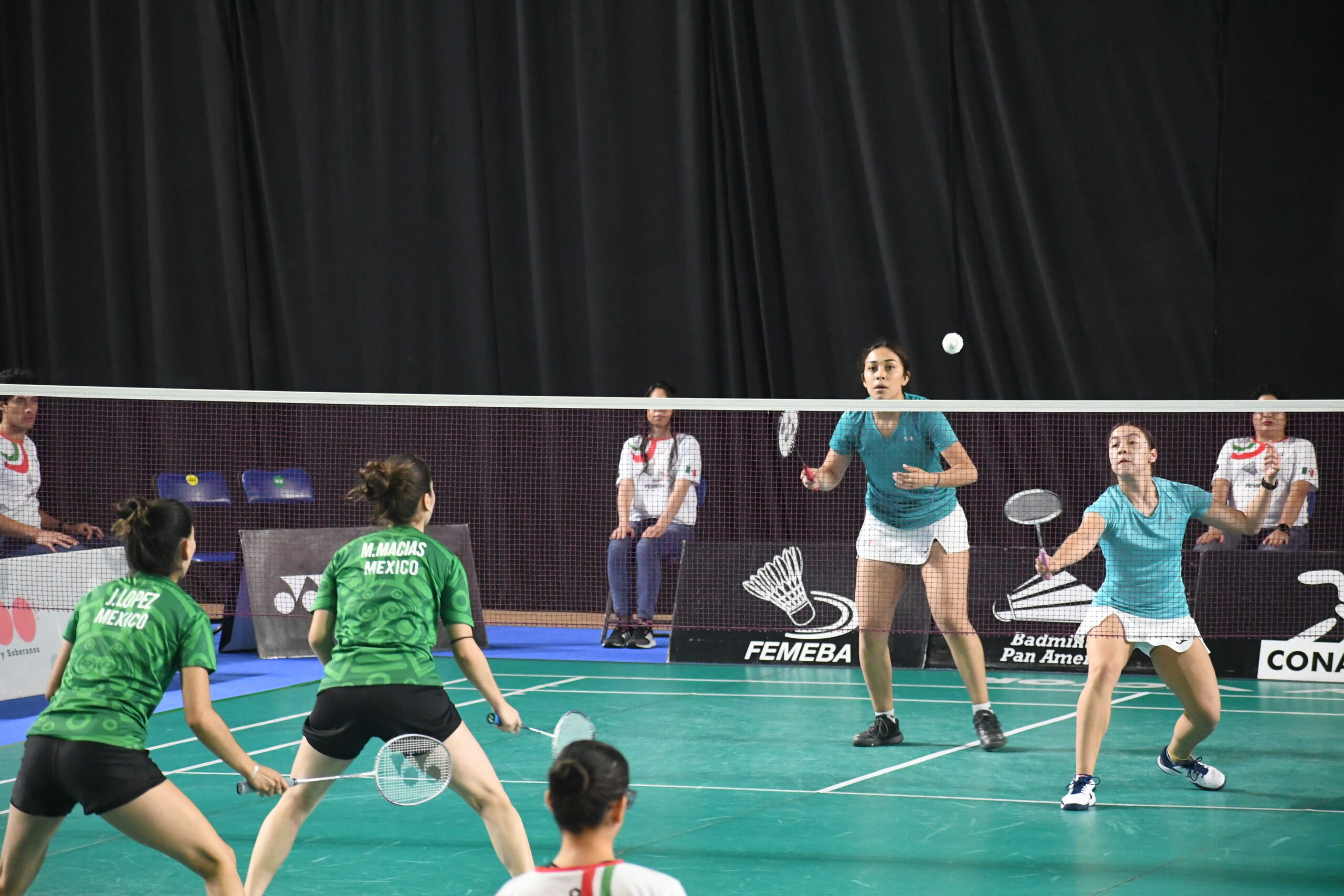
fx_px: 6720
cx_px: 672
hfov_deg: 11.4
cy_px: 448
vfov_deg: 7.6
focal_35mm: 180
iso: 6400
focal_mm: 120
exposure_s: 1/320
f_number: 5
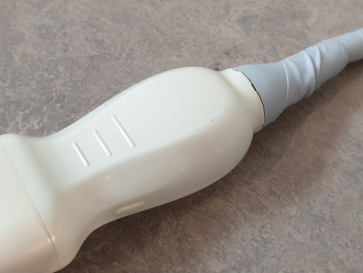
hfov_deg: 44.7
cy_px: 121
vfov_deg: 34.3
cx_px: 202
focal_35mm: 42
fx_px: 440
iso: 320
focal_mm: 4.3
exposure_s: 1/33
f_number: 2.4
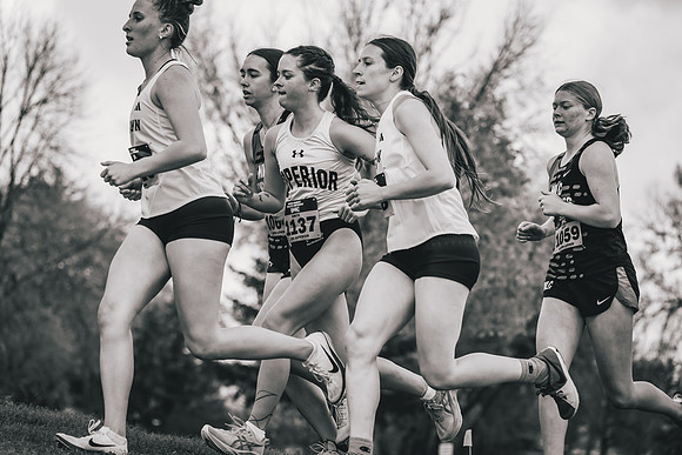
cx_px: 341
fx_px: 3449
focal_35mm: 182
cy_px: 228
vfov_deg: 7.5
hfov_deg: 11.3
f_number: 6.3
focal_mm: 182
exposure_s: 1/800
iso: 400
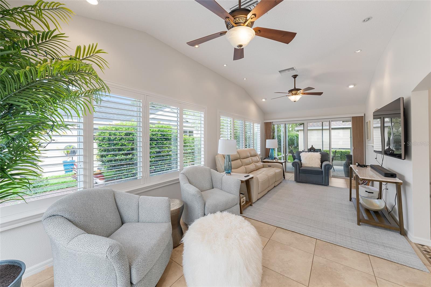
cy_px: 144
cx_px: 216
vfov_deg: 85.4
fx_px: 156
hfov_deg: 108.3
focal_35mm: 13
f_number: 8
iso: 400
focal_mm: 13
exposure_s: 1/5
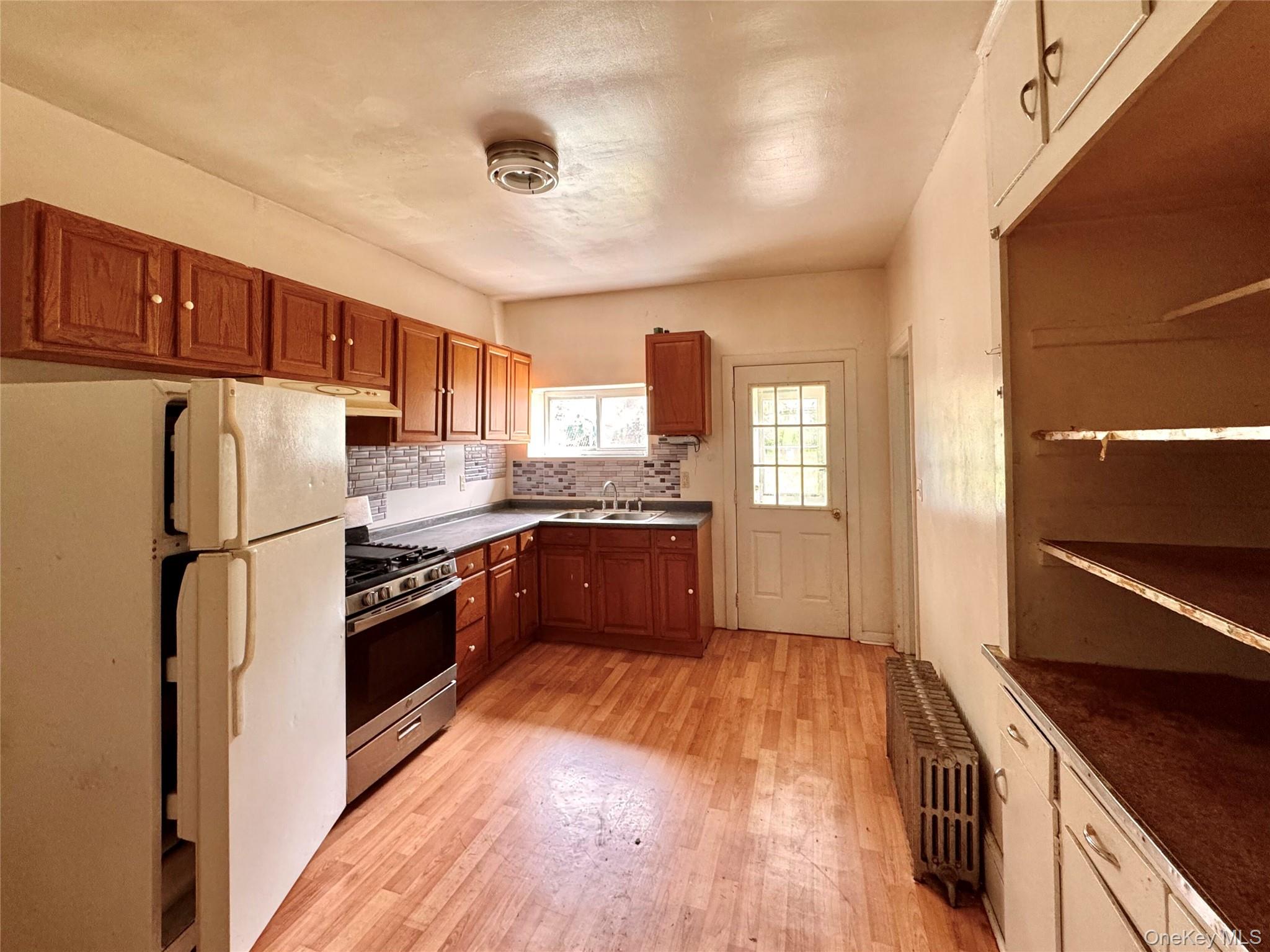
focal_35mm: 14
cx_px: 635
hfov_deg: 102.1
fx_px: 514
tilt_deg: -4.3
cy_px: 476
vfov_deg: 85.7
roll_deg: +0.8
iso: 320
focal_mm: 2.22
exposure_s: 1/64
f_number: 2.2
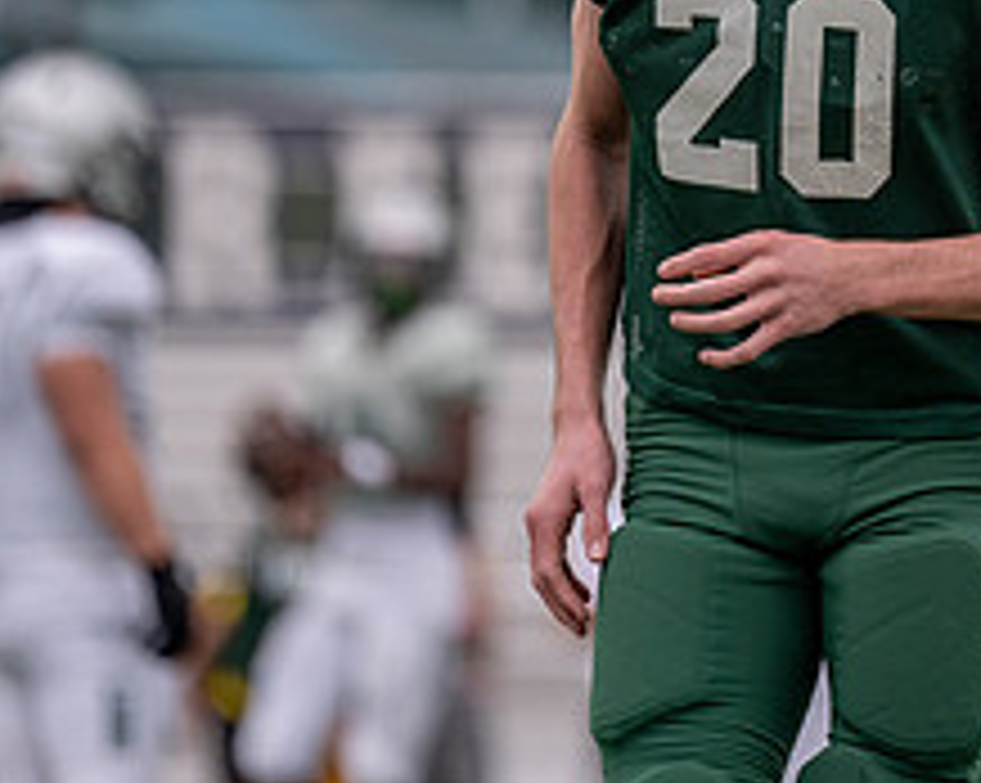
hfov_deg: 3.6
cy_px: 45
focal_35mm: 537
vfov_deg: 2.9
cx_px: 796
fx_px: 15577
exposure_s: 1/3200
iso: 320
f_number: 2.8
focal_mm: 200
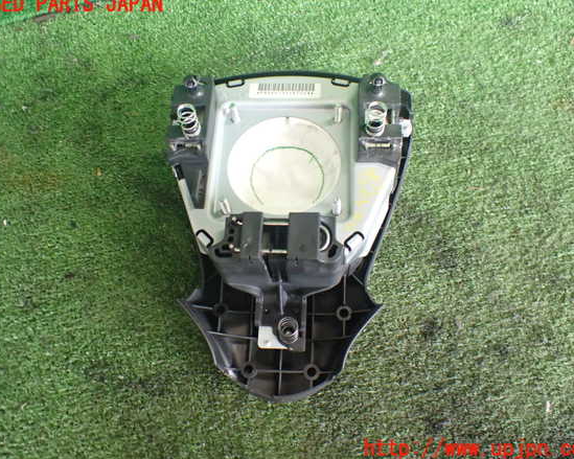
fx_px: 544
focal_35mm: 32
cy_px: 227
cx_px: 286
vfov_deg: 45.8
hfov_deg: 55.7
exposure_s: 1/125
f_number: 2.3
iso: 640
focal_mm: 5.4
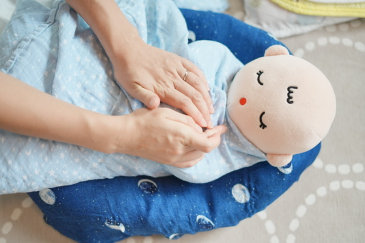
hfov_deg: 39.6
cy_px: 122
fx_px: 507
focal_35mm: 50
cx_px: 182
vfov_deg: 27.0
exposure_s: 1/125
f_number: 1.8
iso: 320
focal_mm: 50
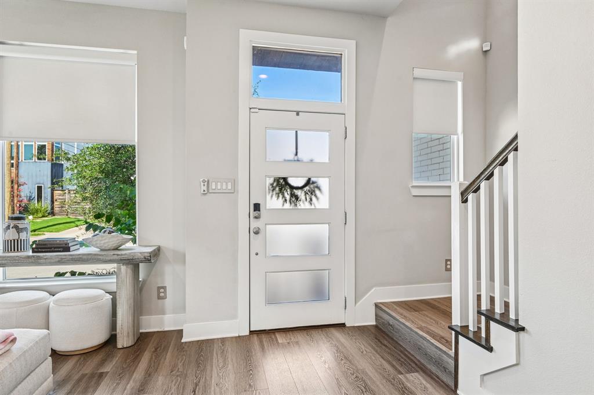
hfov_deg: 84.0
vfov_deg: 61.9
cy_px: 198
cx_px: 297
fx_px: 330
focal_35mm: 20
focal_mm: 20
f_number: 8
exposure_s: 1/125
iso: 400
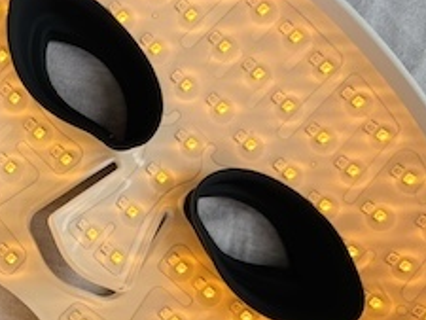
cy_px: 206
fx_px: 923
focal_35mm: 75
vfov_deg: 19.6
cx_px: -102
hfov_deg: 23.5
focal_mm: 5.7
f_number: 1.5
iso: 50
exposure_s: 1/887
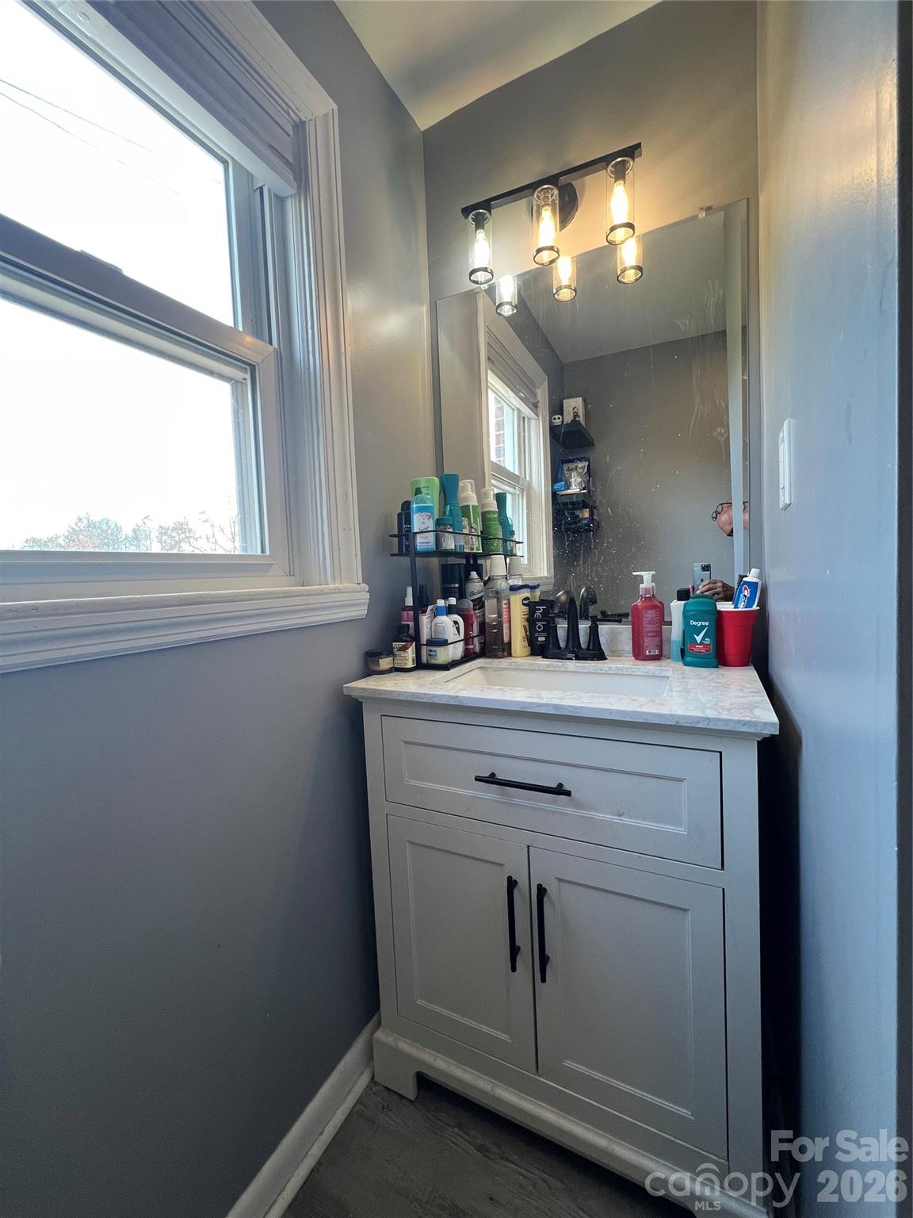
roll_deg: +3.5
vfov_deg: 106.2
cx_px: 456
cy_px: 609
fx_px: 457
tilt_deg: -1.9
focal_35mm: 13
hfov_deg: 89.9
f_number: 1.8
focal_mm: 1.57
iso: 100
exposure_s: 1/120
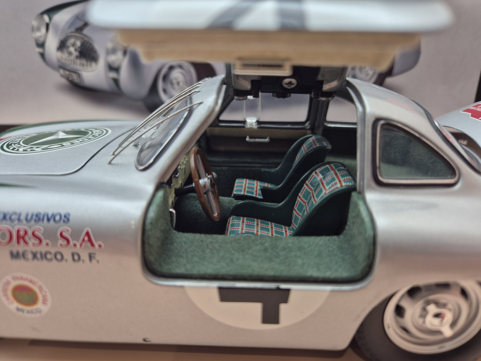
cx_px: 240
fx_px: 320
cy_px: 180
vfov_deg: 58.9
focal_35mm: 23
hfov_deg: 73.9
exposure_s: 1/54
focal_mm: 5.4
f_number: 1.8
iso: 40
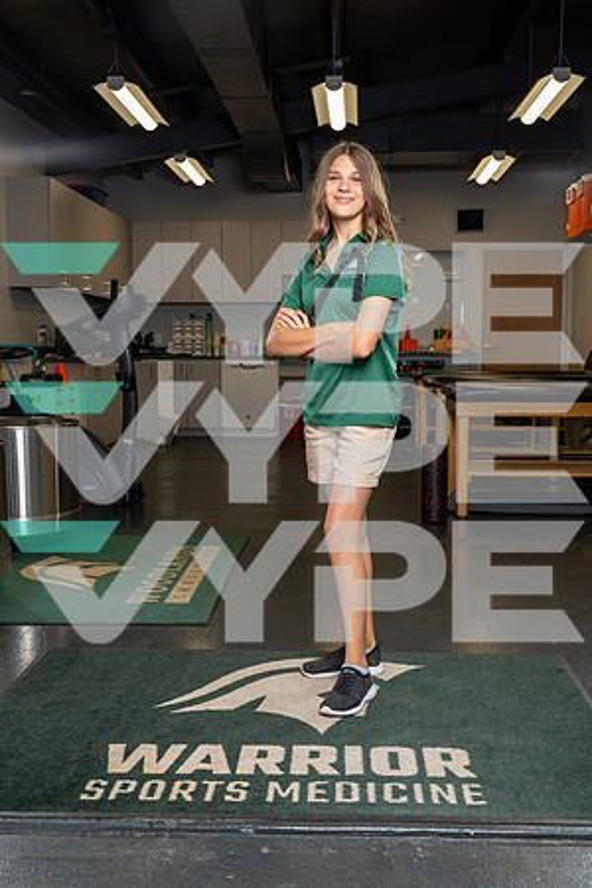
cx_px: 296
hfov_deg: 35.1
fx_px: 937
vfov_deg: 50.7
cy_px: 444
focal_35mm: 38
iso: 800
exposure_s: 1/250
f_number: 7.1
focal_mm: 38
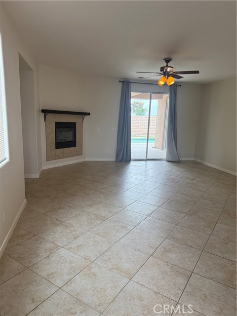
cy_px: 158
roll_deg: -3.0
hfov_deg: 56.8
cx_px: 118
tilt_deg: -10.1
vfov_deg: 71.6
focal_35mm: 24
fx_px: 219
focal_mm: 6.76
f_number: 1.78
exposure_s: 1/240
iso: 160
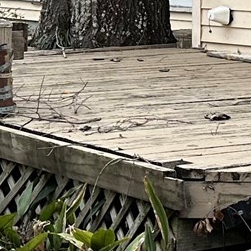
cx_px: 383
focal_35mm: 173
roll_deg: -0.2
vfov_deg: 9.9
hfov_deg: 9.8
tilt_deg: +1.5
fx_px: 1419
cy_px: -66
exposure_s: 1/745
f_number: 1.78
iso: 80
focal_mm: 6.86
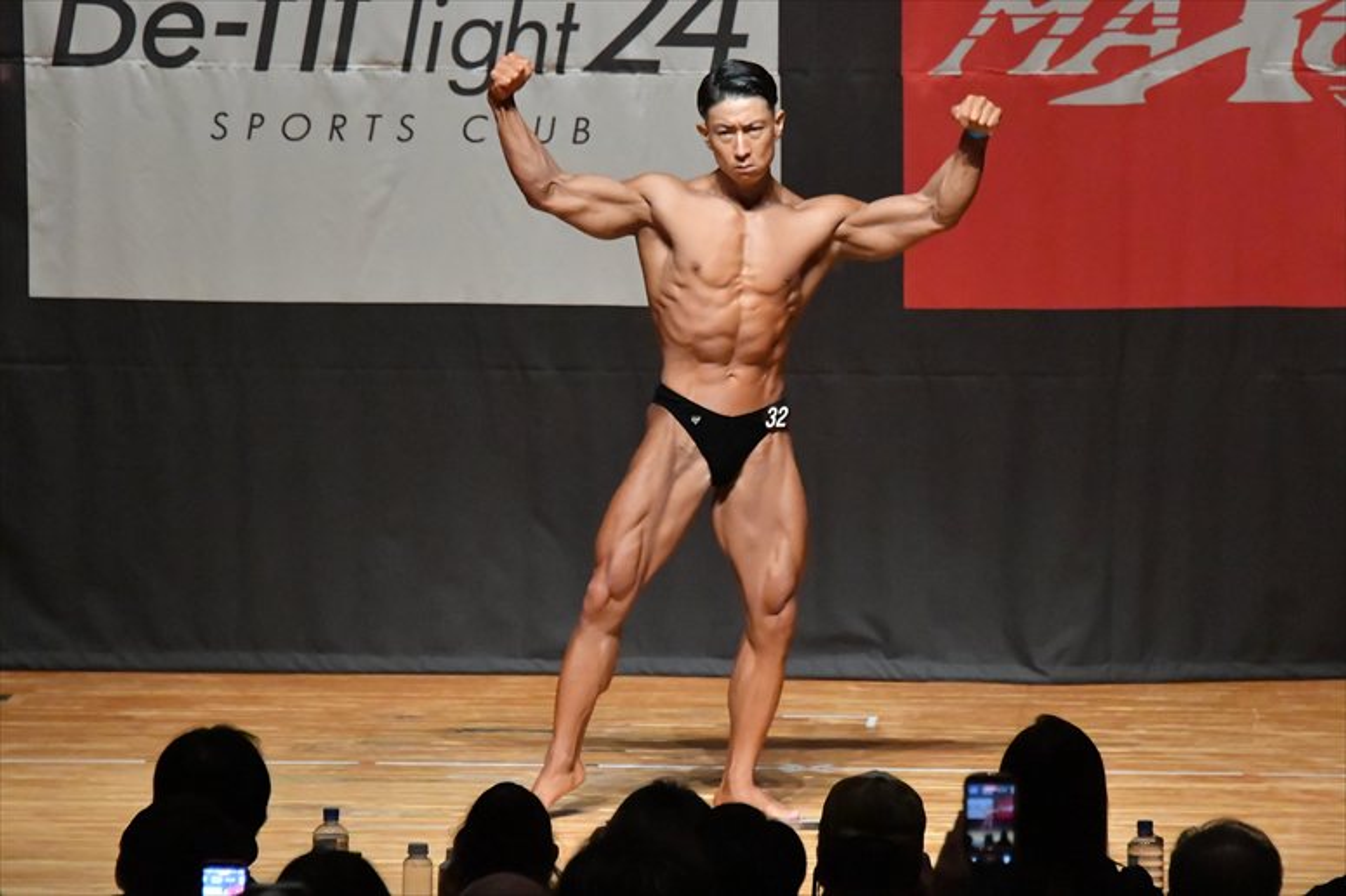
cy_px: 448
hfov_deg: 7.6
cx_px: 673
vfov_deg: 5.1
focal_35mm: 270
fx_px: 10090
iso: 12800
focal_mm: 180
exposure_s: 1/400
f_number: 5.6
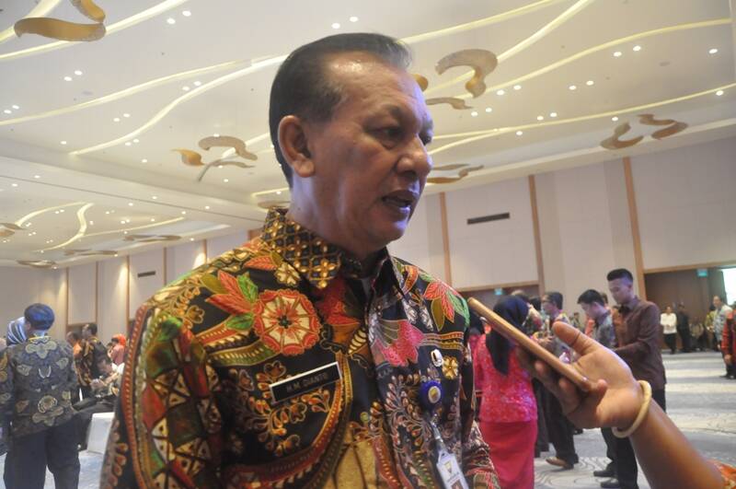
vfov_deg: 47.8
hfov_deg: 67.5
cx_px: 368
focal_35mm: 27
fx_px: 551
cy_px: 244
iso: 3200
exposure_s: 1/80
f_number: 3.5
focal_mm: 18
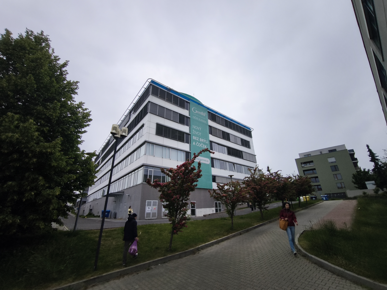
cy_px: 145
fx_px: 168
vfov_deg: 81.7
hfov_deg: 98.2
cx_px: 194
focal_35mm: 15
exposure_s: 1/285
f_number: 2.2
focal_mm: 1.91
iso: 50
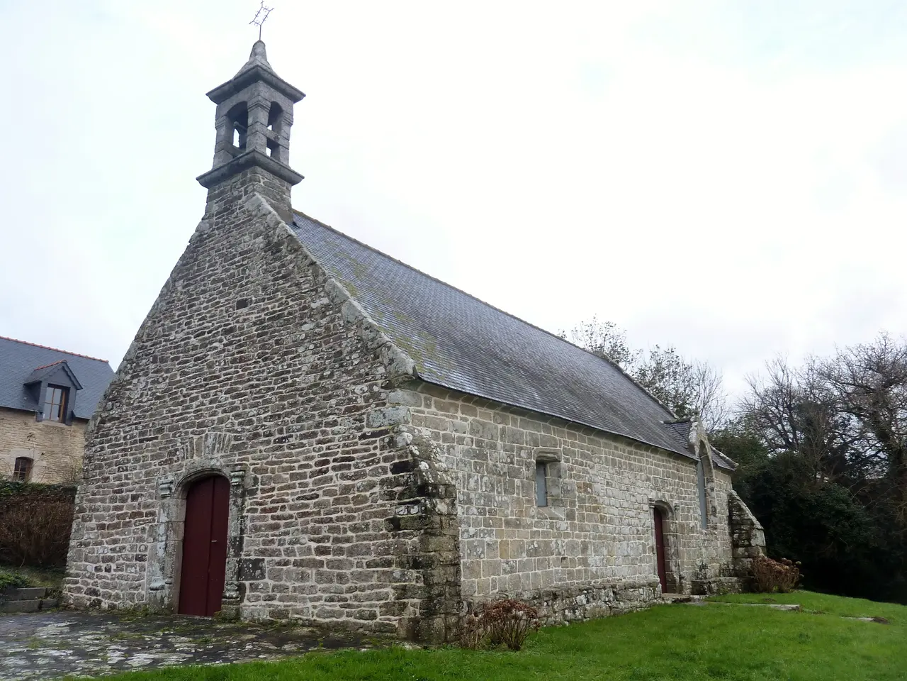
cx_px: 454
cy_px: 340
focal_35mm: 25
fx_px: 655
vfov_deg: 54.9
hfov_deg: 69.4
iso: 125
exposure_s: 1/100
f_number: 3.3
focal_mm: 4.1
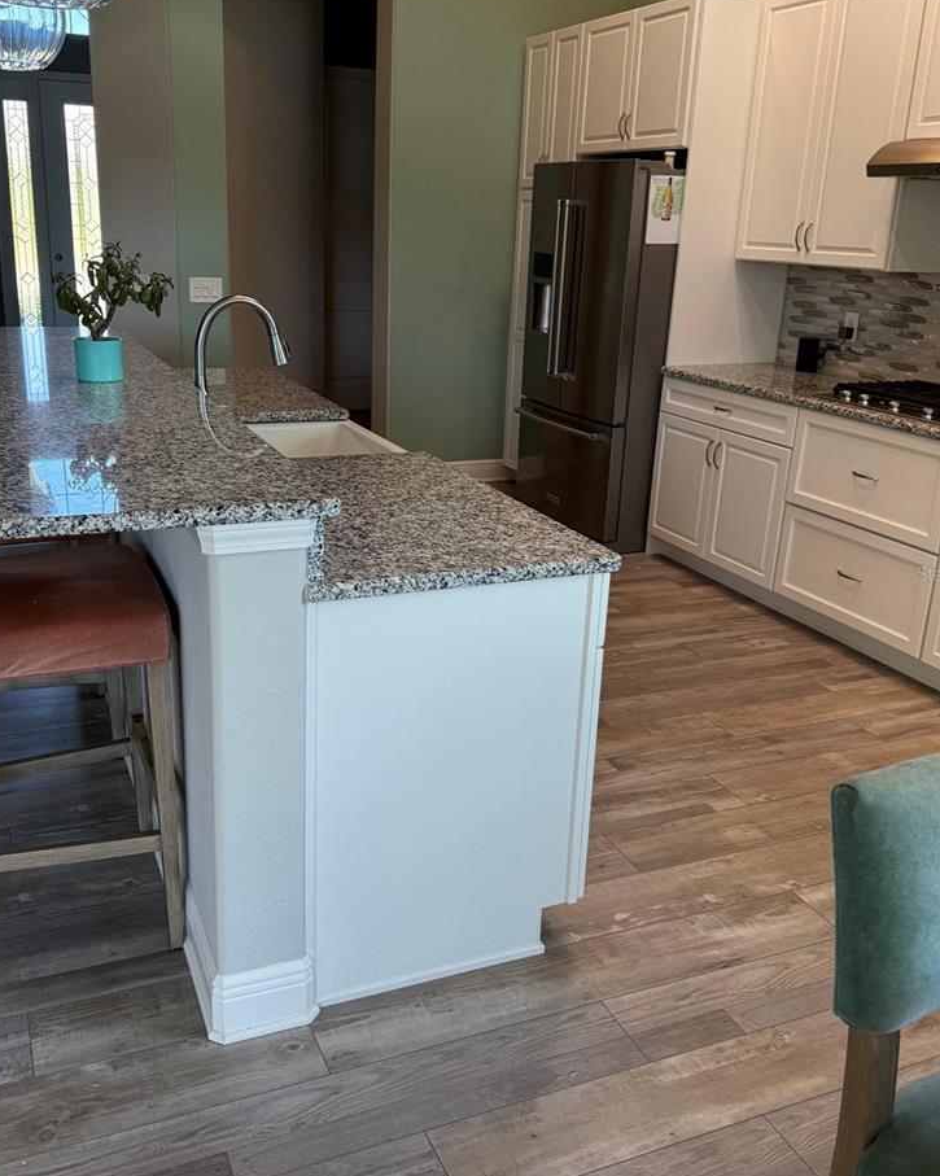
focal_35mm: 31
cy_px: 573
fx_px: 1079
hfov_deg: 47.0
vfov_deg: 57.2
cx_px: 425
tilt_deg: -19.5
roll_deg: -2.7
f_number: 1.78
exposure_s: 1/229
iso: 200
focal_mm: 6.76
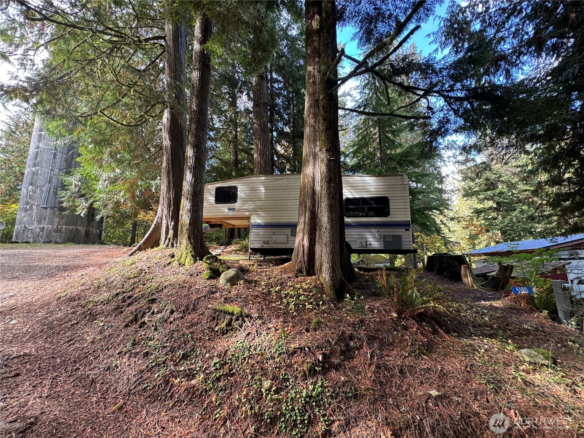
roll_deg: +2.1
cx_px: 292
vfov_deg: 85.7
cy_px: 219
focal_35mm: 14
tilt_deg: +10.5
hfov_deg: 102.1
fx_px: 236
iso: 125
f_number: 2.2
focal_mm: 2.22
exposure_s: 1/99
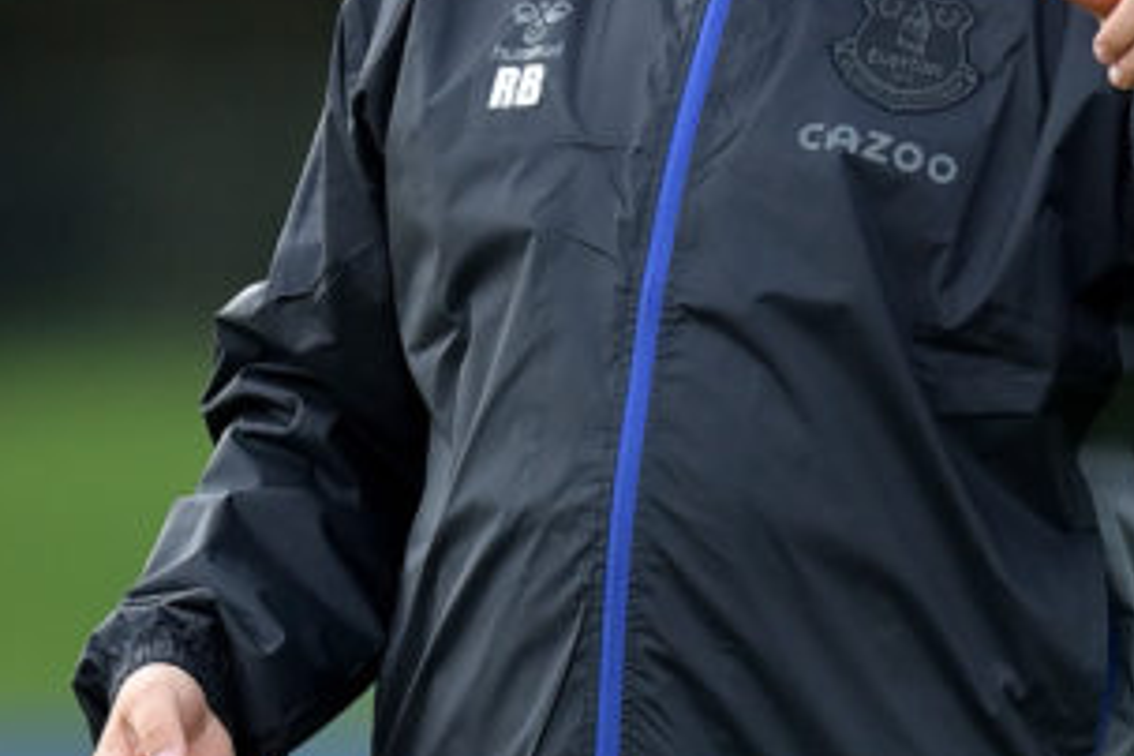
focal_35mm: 1014
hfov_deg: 2.0
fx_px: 31939
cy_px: 153
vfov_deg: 1.4
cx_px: 434
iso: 800
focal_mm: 400
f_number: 3.2
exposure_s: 1/4000
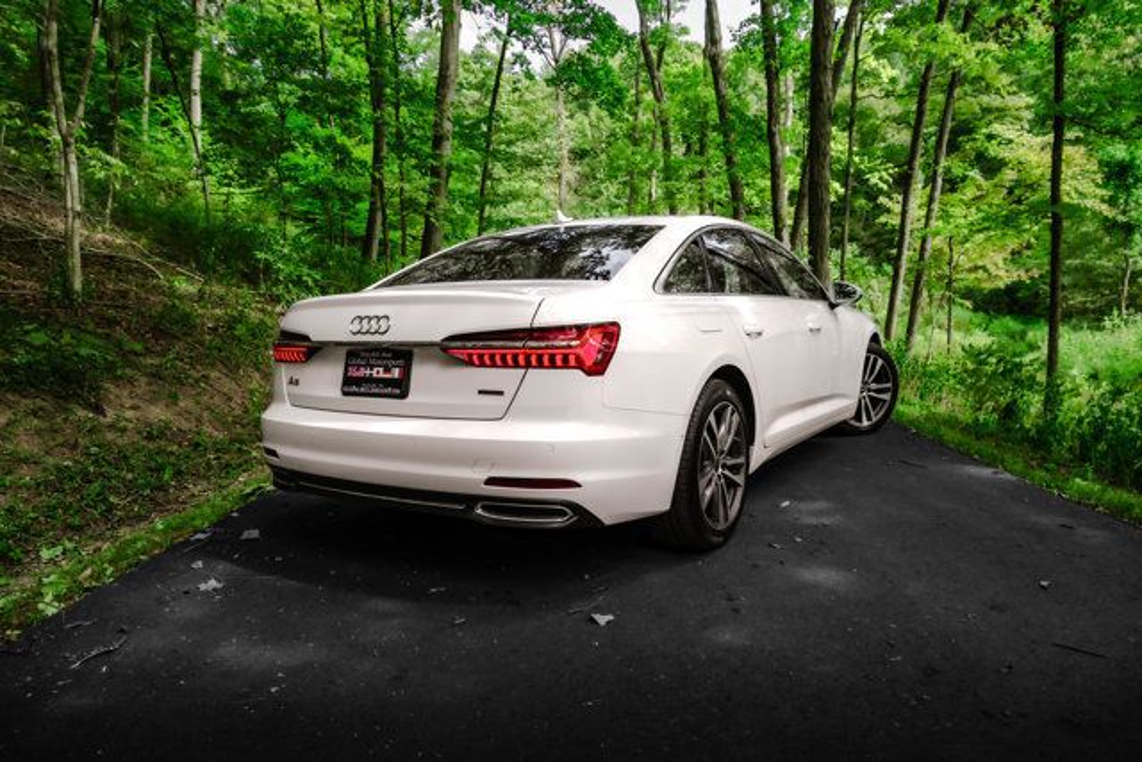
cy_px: 381
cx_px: 571
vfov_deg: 53.2
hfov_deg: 73.7
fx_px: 761
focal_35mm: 24
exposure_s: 1/320
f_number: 6.3
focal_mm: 24
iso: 640
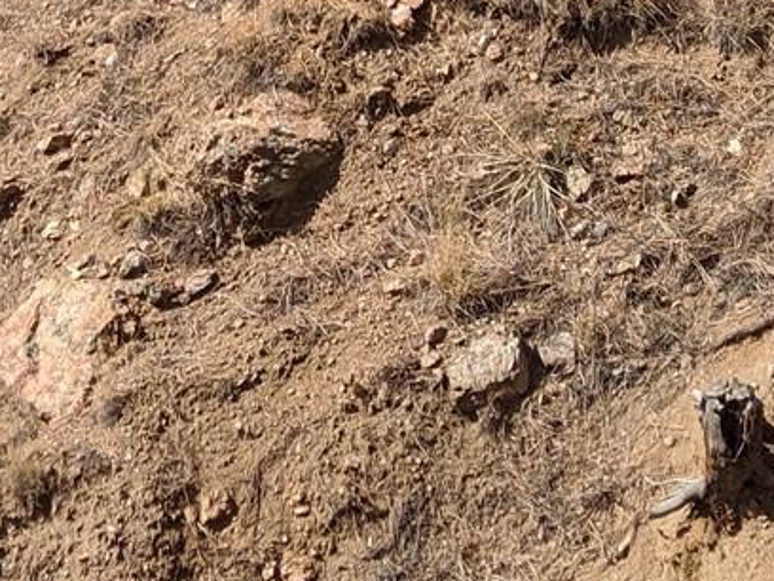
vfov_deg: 12.6
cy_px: -499
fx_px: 2370
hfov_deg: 18.5
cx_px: 267
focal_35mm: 106
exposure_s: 1/2347
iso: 56
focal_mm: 4.44
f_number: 1.8
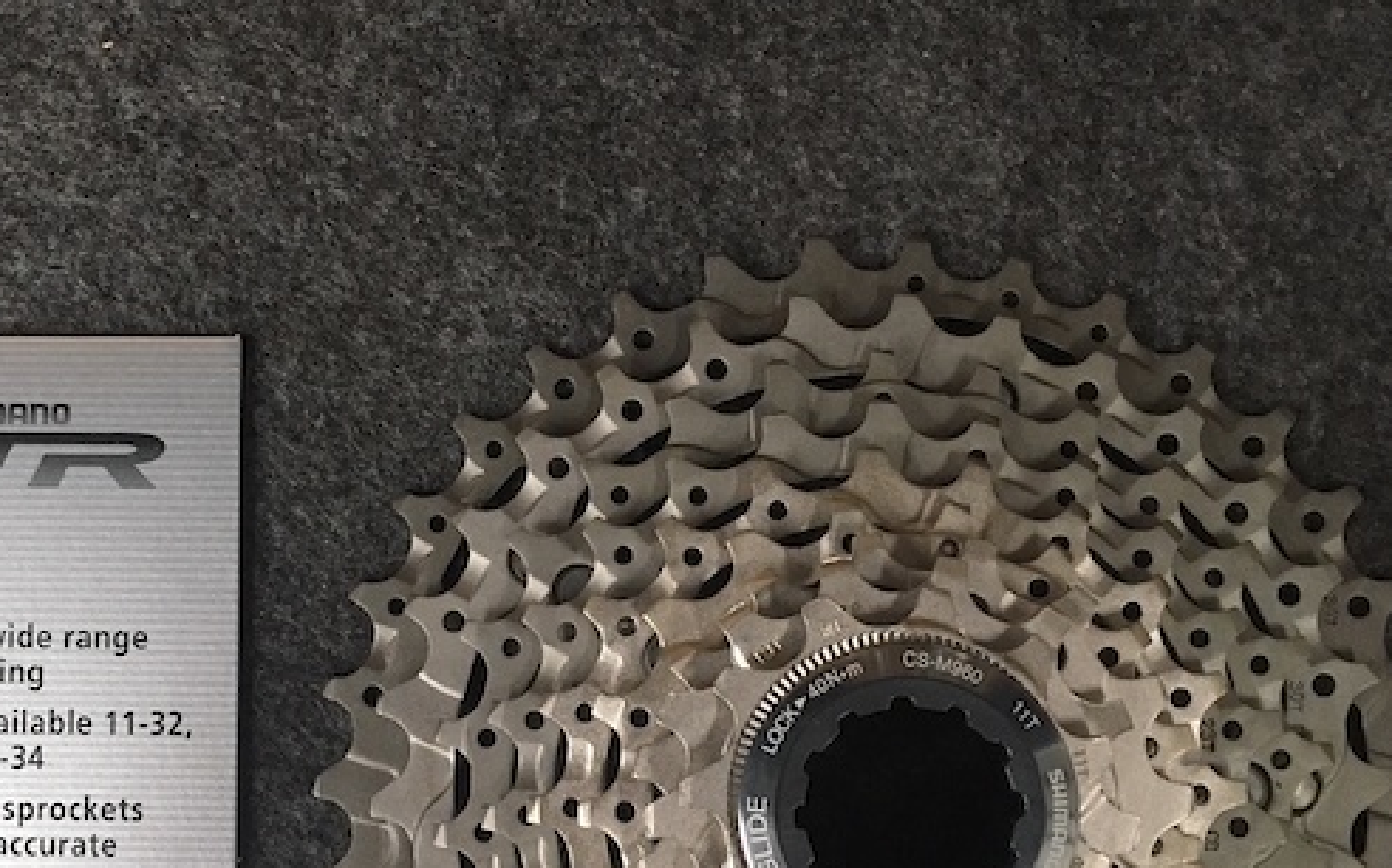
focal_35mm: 50
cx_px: 563
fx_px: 1896
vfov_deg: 25.6
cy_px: 611
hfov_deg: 40.2
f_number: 2.2
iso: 160
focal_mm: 4.15
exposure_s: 1/30
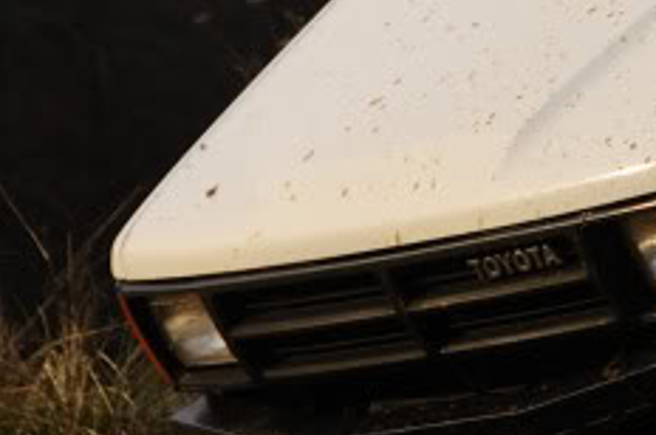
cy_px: -328
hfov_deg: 3.0
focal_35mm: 696
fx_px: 12669
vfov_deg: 2.0
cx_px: 1106
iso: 200
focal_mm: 105
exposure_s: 1/500
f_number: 5.6
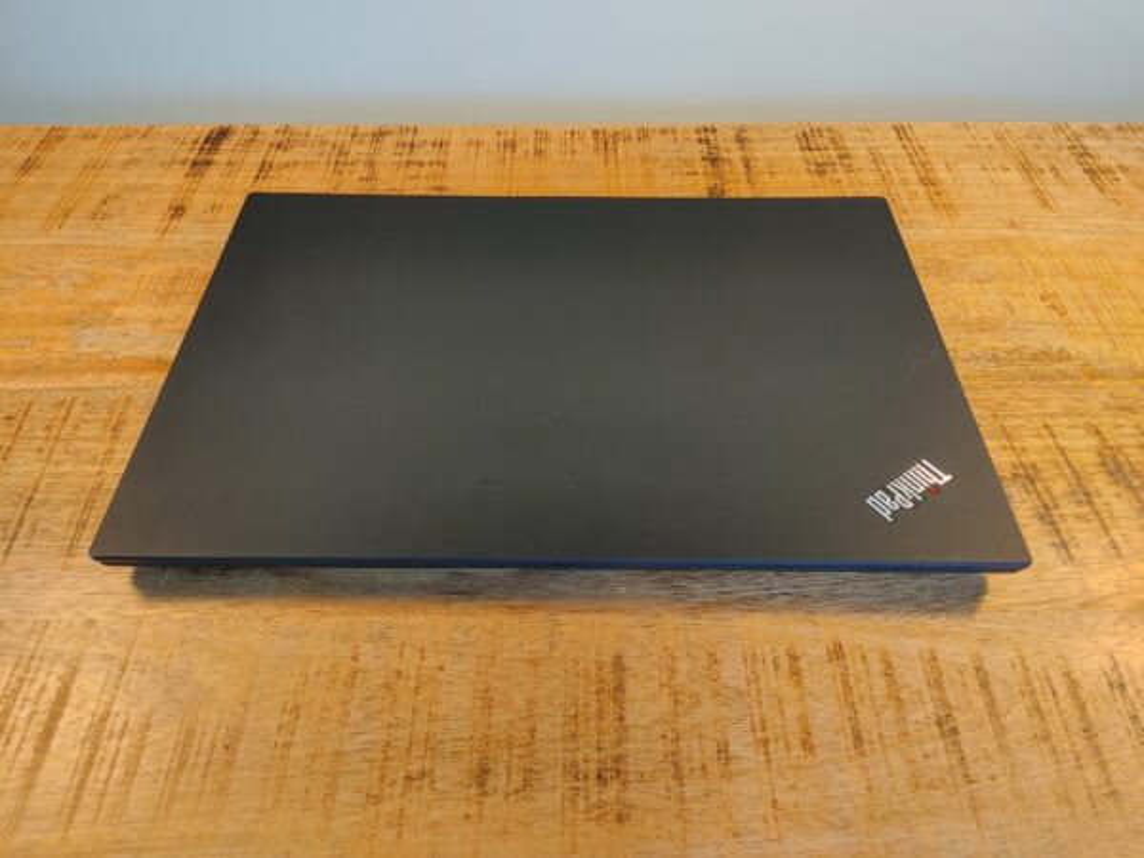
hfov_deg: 67.3
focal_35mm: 26
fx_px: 859
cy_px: 429
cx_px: 572
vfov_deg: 53.1
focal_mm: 4.81
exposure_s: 1/100
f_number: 1.8
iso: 250
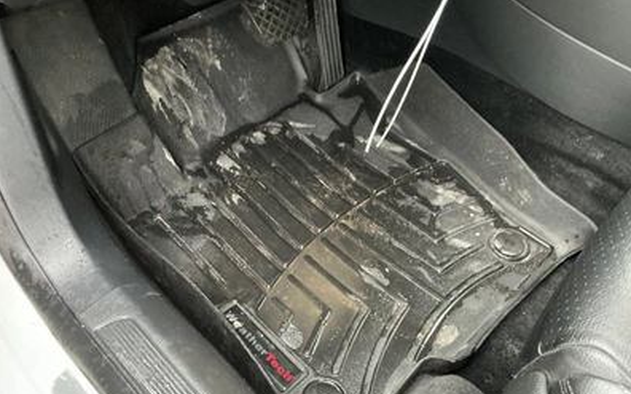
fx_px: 516
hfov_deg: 62.9
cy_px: 209
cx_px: 316
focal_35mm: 30
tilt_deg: -50.0
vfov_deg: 41.8
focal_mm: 3
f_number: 1.8
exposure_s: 1/30
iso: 400
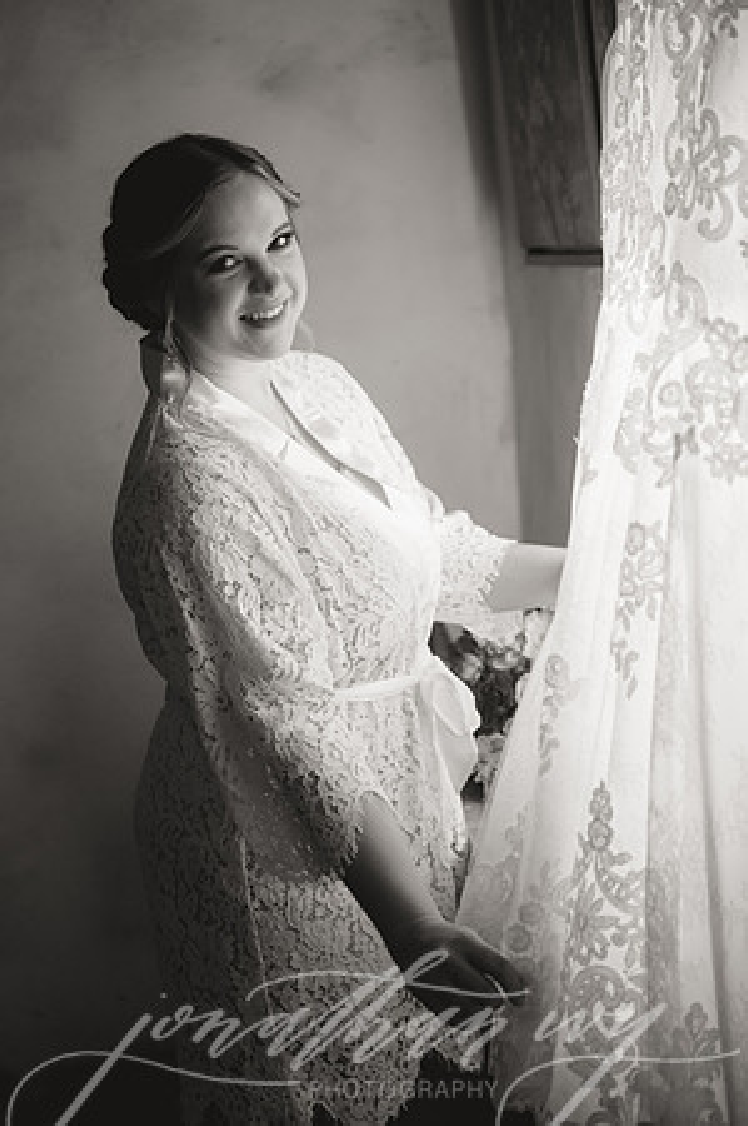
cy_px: 563
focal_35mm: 52
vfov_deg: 38.2
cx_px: 374
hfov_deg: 25.9
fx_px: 1624
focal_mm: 52
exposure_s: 1/1250
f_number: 2.8
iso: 2500
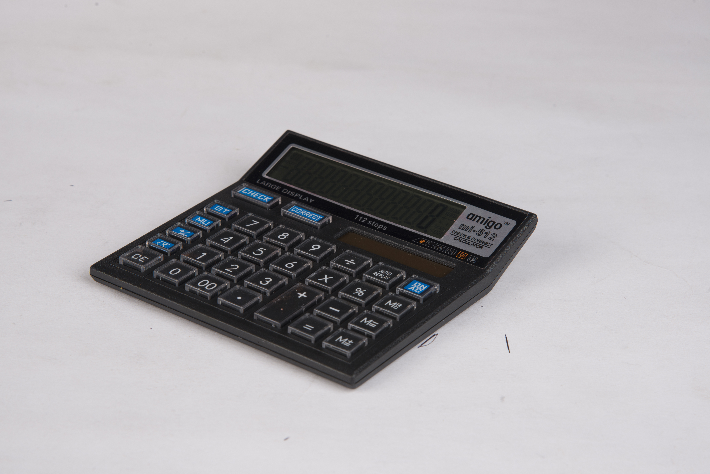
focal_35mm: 112
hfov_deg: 18.3
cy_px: 237
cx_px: 355
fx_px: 2209
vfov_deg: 12.2
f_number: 13
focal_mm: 112
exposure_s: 1/125
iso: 100
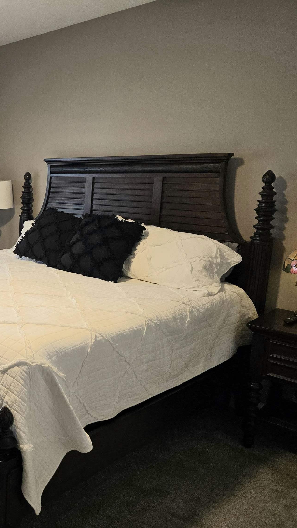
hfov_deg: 29.8
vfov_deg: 58.0
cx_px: -57
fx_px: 476
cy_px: 268
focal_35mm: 34
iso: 320
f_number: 1.7
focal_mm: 6.3
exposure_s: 1/120
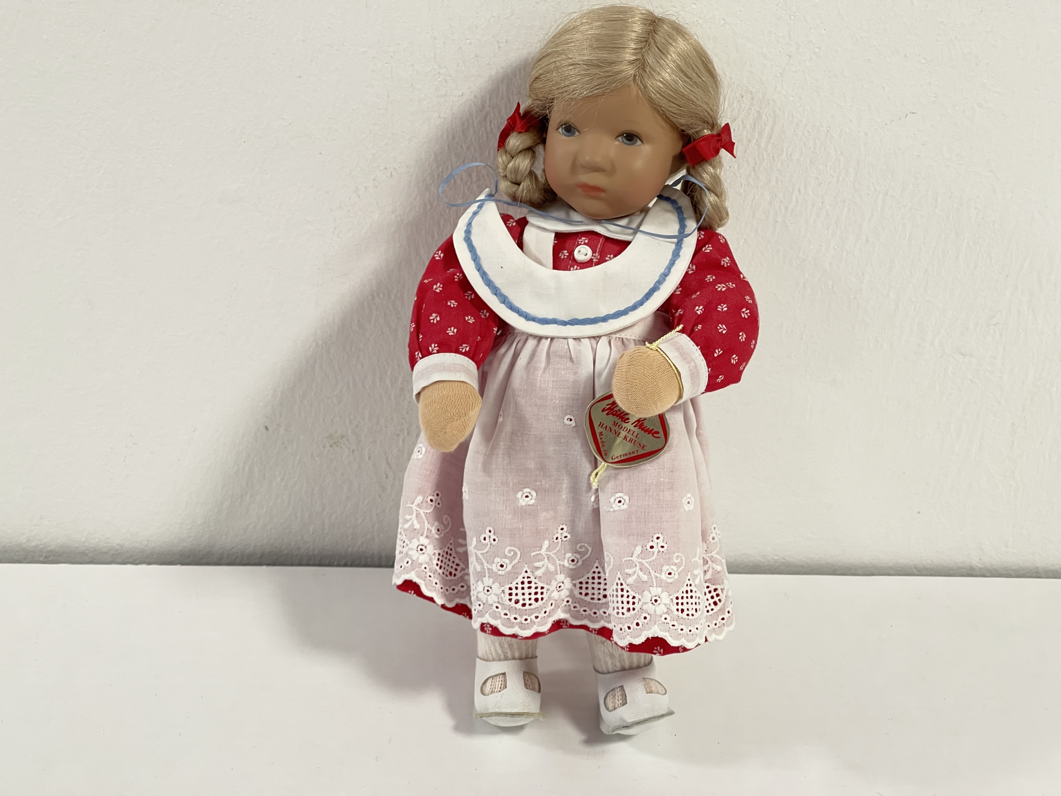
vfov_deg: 22.9
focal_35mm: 64
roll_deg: -3.5
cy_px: 398
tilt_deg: -26.7
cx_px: 530
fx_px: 1962
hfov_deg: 30.3
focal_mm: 7.5
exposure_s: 1/50
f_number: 2.2
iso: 200
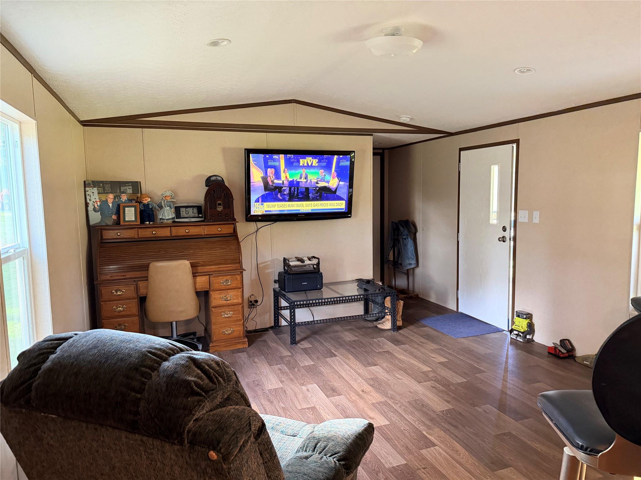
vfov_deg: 56.8
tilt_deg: -5.6
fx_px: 444
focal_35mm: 24
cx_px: 320
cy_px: 240
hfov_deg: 71.6
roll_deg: +2.0
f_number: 1.78
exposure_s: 1/60
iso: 500
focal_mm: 6.76
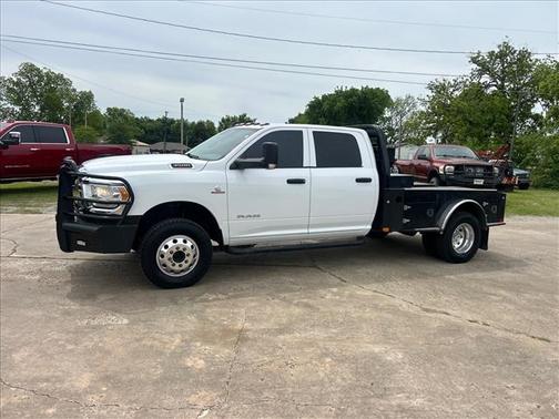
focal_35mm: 26
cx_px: 280
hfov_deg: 67.3
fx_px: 420
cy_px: 210
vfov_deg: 53.1
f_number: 1.5
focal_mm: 5.7
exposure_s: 1/5882
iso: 50
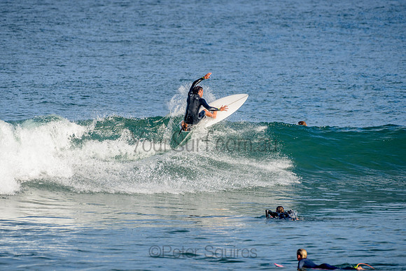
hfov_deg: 3.4
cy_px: 136
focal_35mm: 612
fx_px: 6904
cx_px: 203
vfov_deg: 2.2
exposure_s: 1/1250
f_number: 5.6
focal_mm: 500
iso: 140
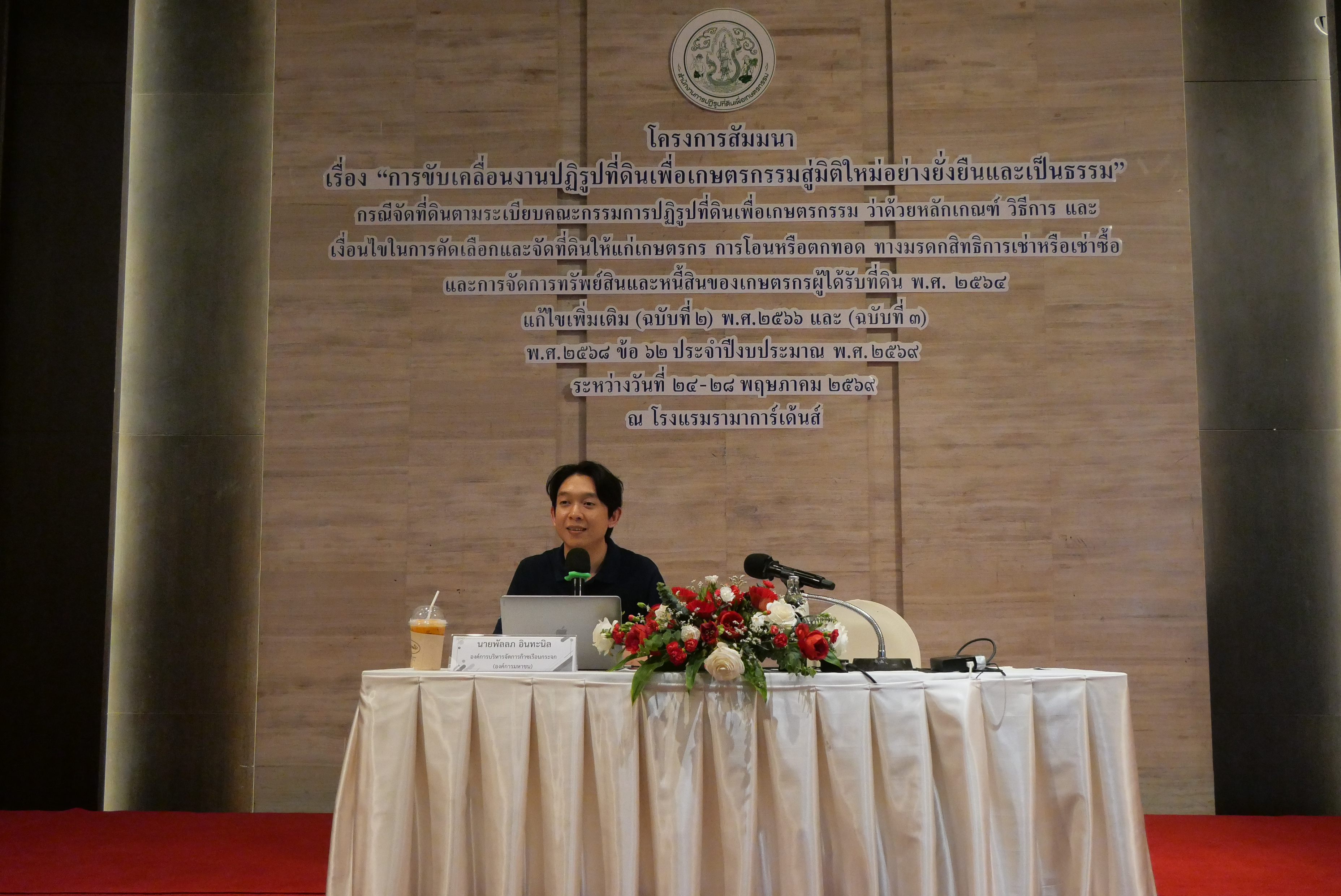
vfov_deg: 36.0
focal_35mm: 37
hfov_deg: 51.9
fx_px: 1379
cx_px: 670
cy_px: 448
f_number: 5
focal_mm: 18
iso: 3200
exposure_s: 1/160
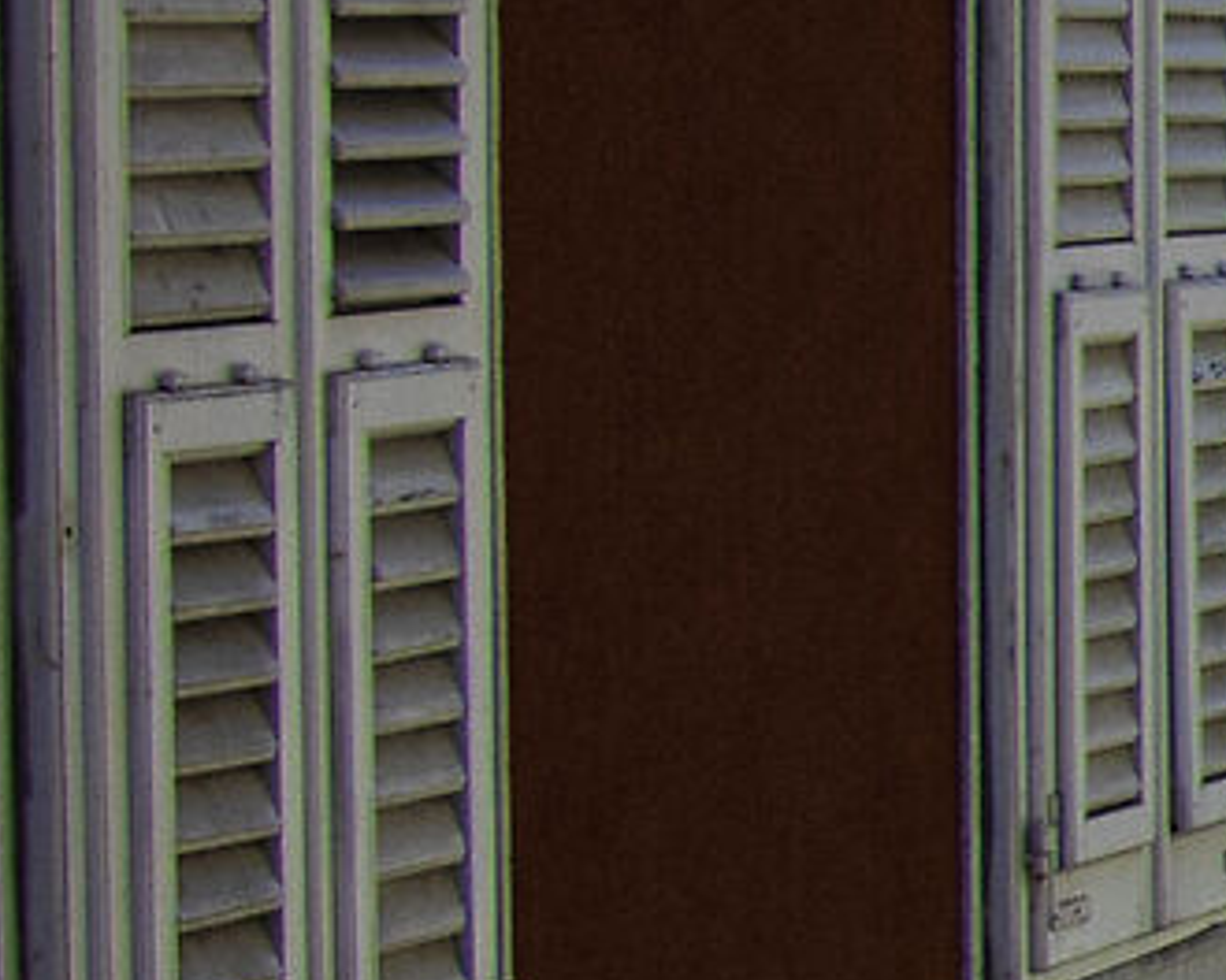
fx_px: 7438
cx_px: 3897
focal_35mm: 205
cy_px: 510
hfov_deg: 7.9
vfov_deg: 7.5
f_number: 8
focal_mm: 20
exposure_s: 1/200
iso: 100
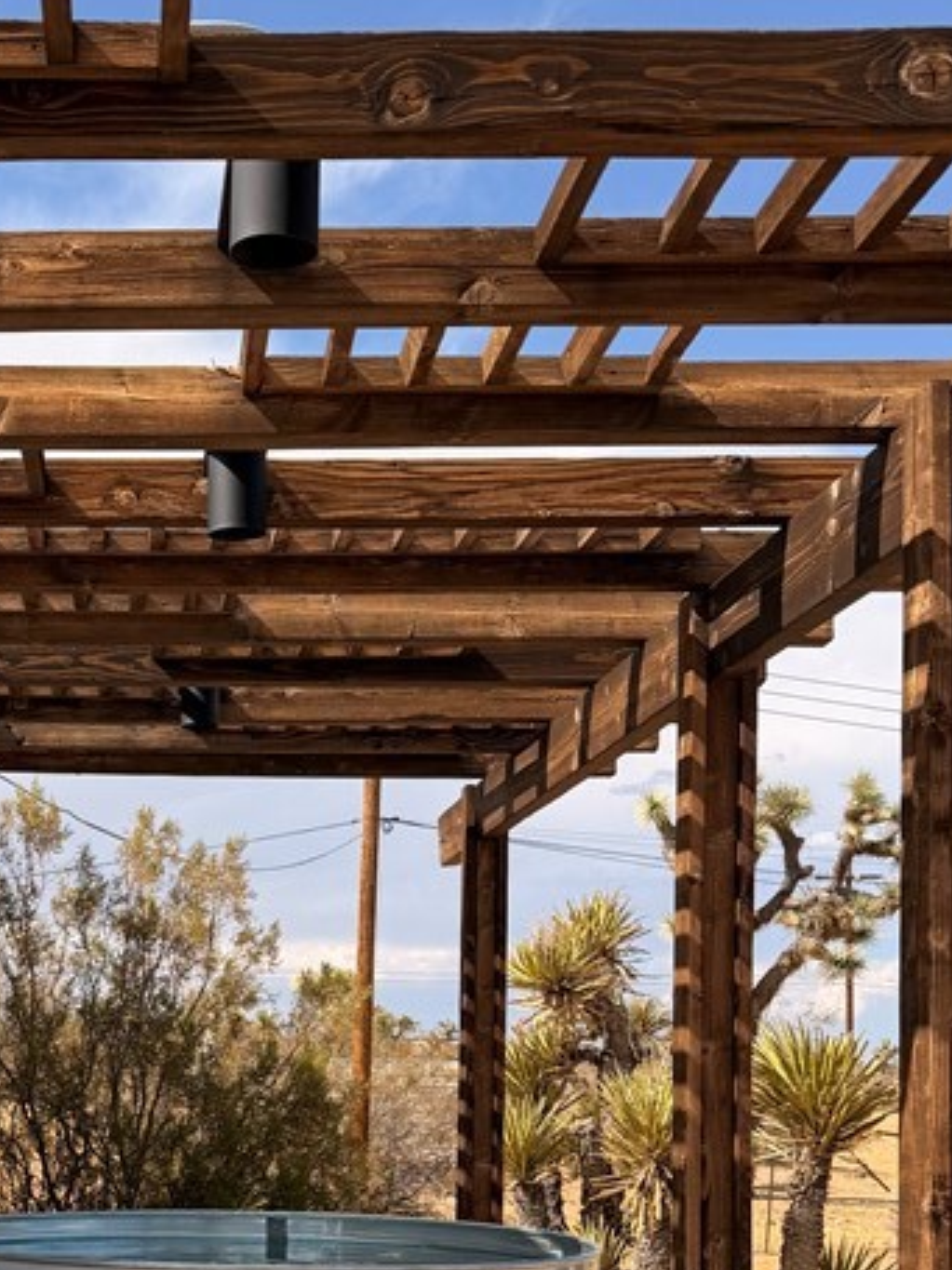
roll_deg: -1.0
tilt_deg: +1.3
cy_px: 1066
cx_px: 50
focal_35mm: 54
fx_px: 1981
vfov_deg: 34.2
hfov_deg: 25.9
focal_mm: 6.76
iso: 80
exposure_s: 1/5319
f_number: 1.78
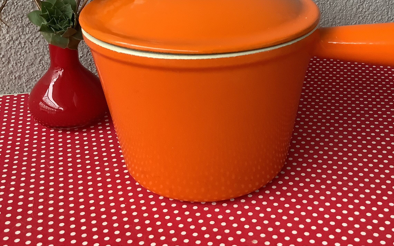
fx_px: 505
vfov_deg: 27.1
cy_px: 62
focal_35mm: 47
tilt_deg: -20.3
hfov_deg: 42.5
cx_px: 232
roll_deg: +0.7
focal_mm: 3.3
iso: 320
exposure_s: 1/40
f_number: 2.4
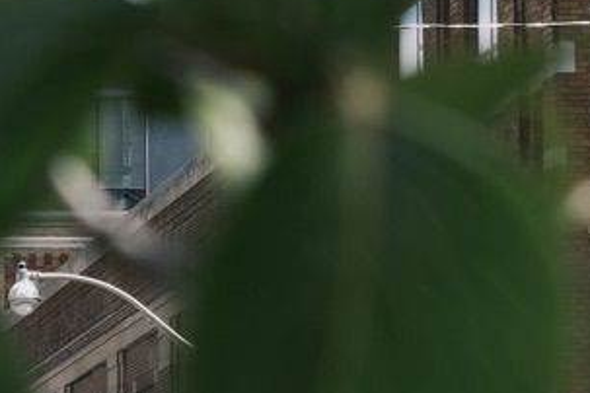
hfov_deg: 9.2
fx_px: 3409
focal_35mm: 208
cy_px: 578
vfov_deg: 6.5
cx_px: -682
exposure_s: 1/320
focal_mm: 23
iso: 64
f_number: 4
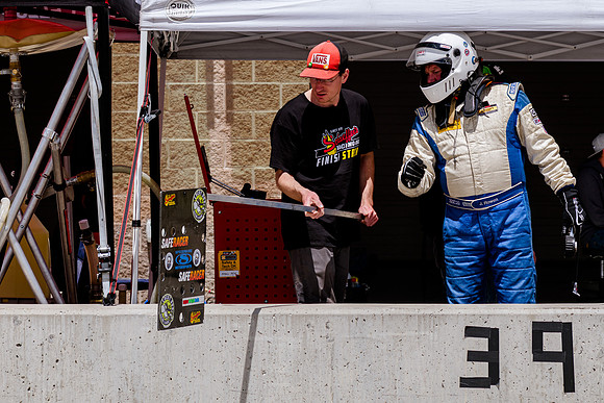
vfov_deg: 6.6
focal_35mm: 208
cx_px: 394
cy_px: 142
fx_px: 3497
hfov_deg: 9.9
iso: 64
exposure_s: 1/320
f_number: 7.1
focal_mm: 120
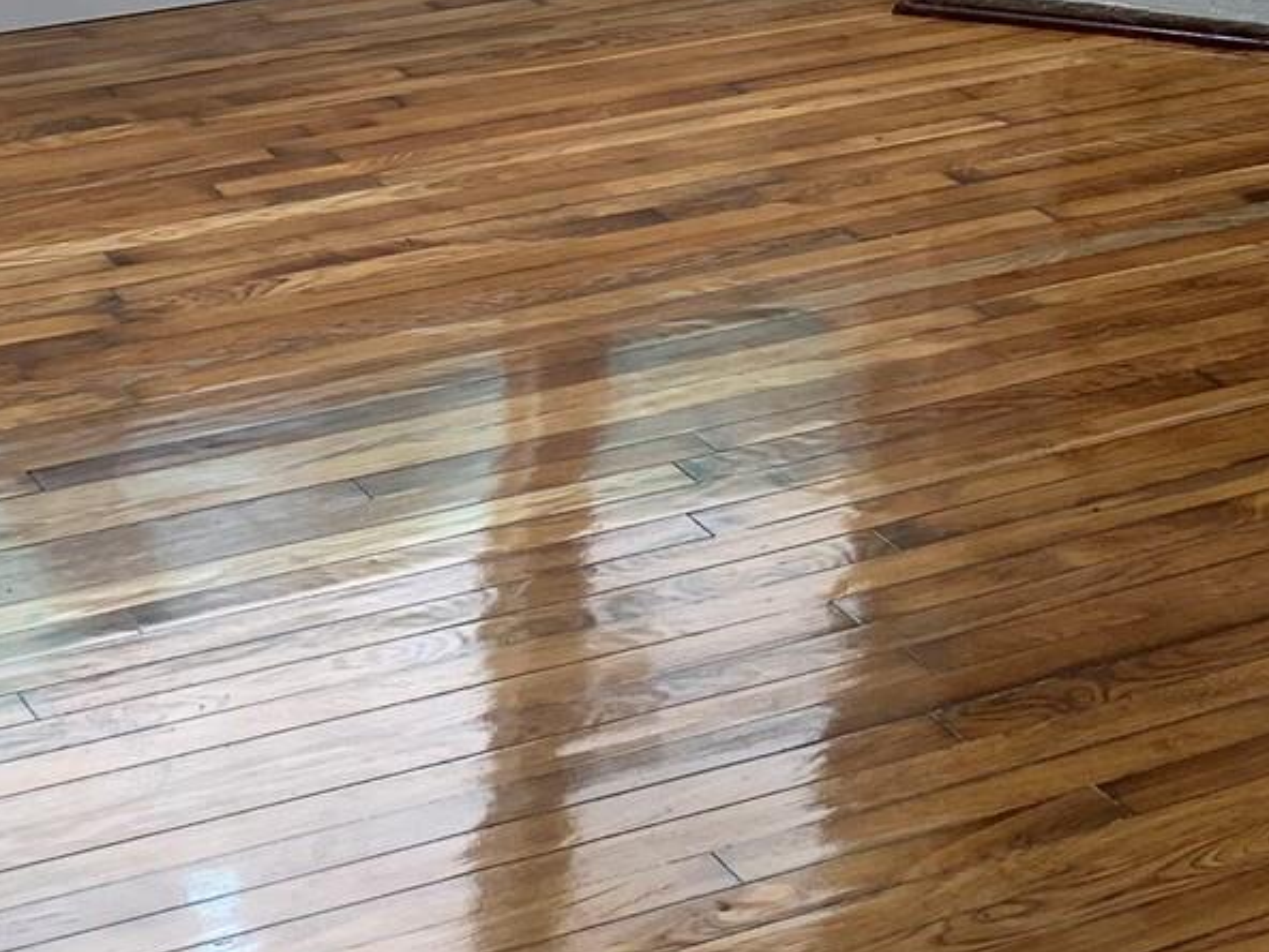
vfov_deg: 15.6
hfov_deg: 21.8
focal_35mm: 90
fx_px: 3299
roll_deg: -0.5
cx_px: 703
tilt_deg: -12.1
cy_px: -294
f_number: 1.8
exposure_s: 1/60
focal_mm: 4.25
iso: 50
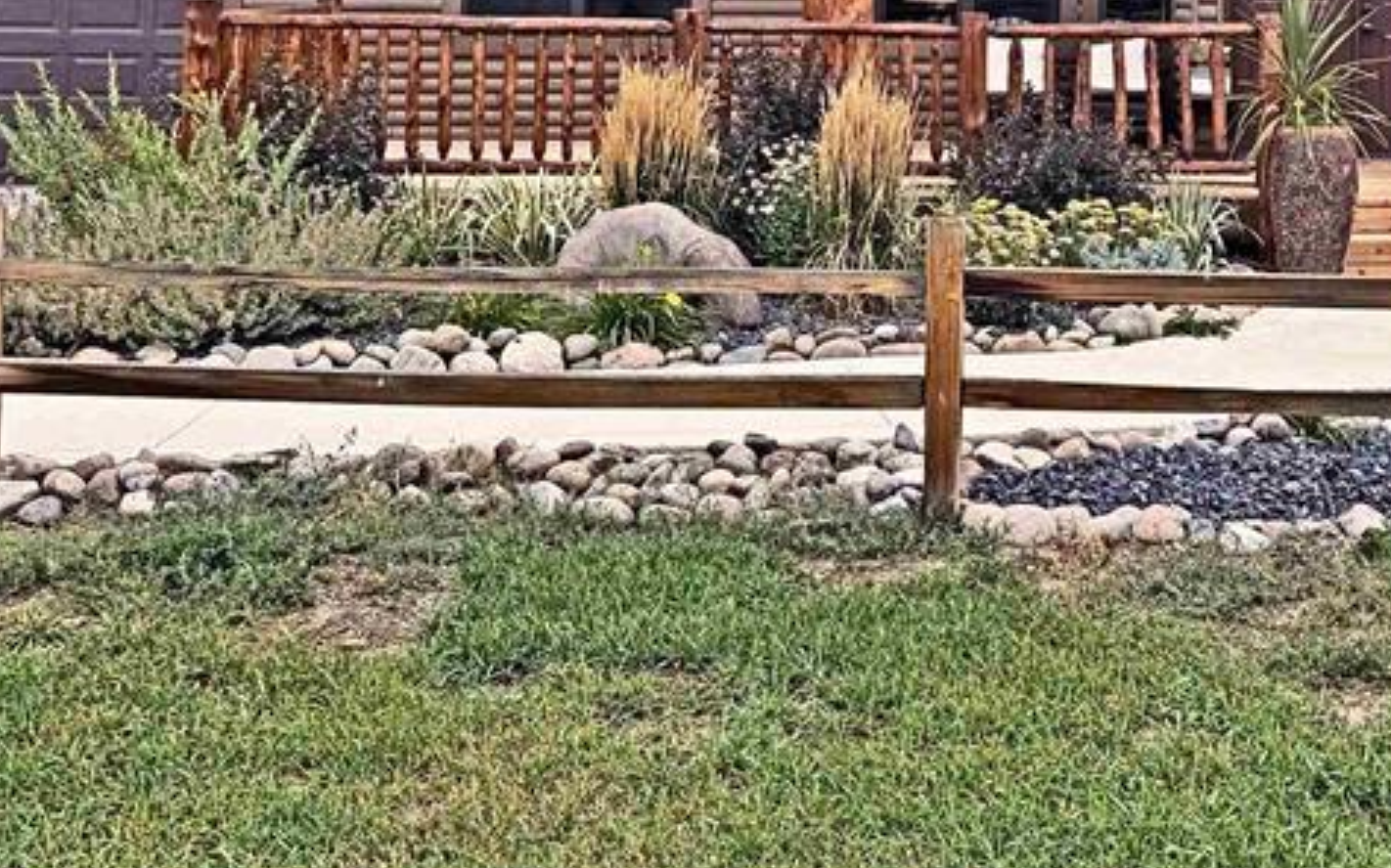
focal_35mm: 55
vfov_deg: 22.1
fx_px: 2085
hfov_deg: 35.5
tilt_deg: +1.8
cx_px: 1153
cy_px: -120
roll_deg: -0.4
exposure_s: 1/2053
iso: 100
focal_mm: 6.76
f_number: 1.78
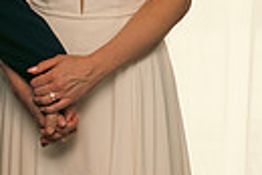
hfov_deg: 10.5
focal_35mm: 196
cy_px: -7
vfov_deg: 7.0
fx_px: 1428
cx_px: 99
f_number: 3.5
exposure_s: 1/160
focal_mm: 44
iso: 640
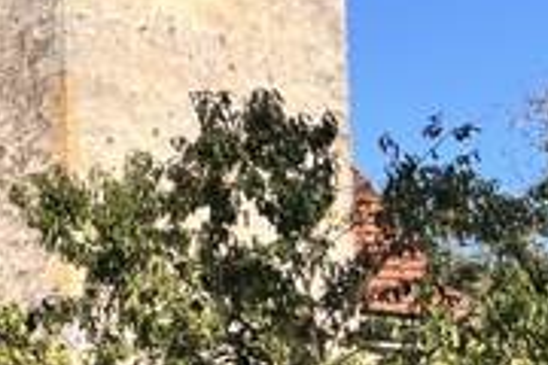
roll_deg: -1.8
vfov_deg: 11.4
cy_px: 262
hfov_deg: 14.0
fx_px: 1827
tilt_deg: +7.6
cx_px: -591
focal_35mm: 120
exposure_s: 1/2632
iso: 50
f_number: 1.6
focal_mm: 5.1
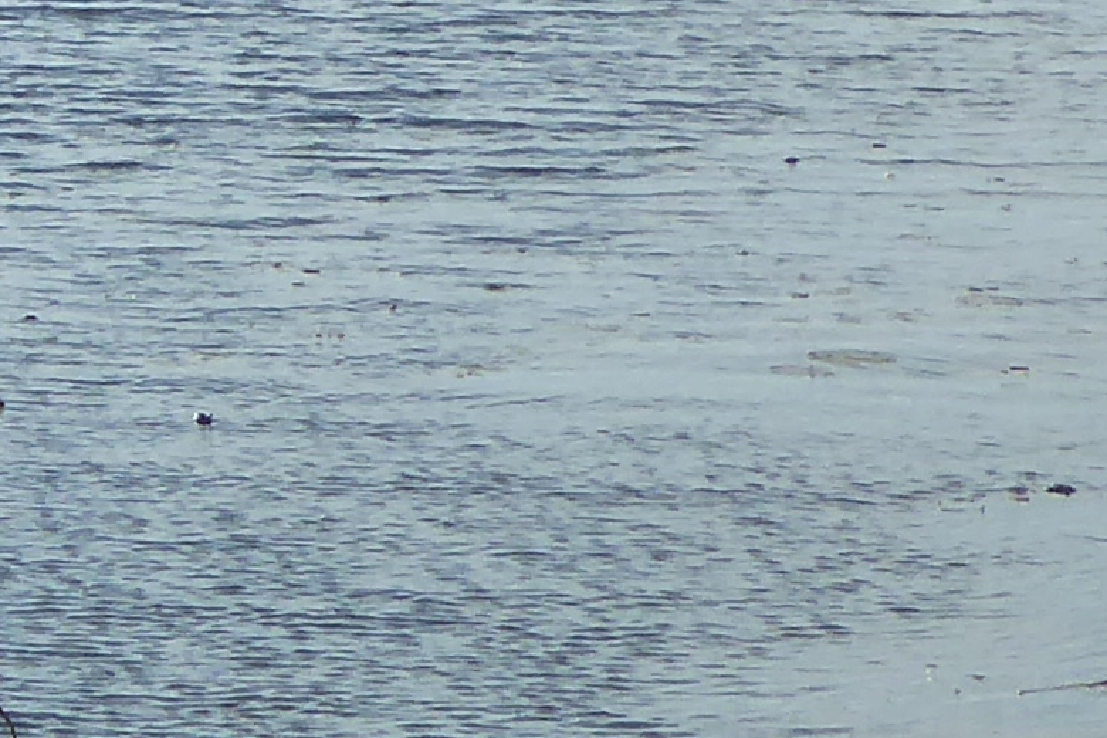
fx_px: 6826
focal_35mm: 222
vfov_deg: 6.2
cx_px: -782
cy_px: 99
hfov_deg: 8.9
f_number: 3.6
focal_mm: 5.8
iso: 160
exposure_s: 1/1600
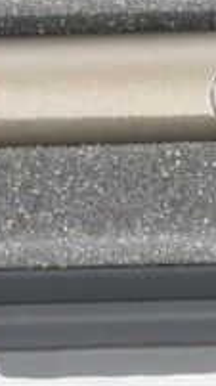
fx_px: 2607
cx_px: 67
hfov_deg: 4.7
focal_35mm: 255
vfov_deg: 8.4
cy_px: -111
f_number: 5.6
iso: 1600
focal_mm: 32
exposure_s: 1/125
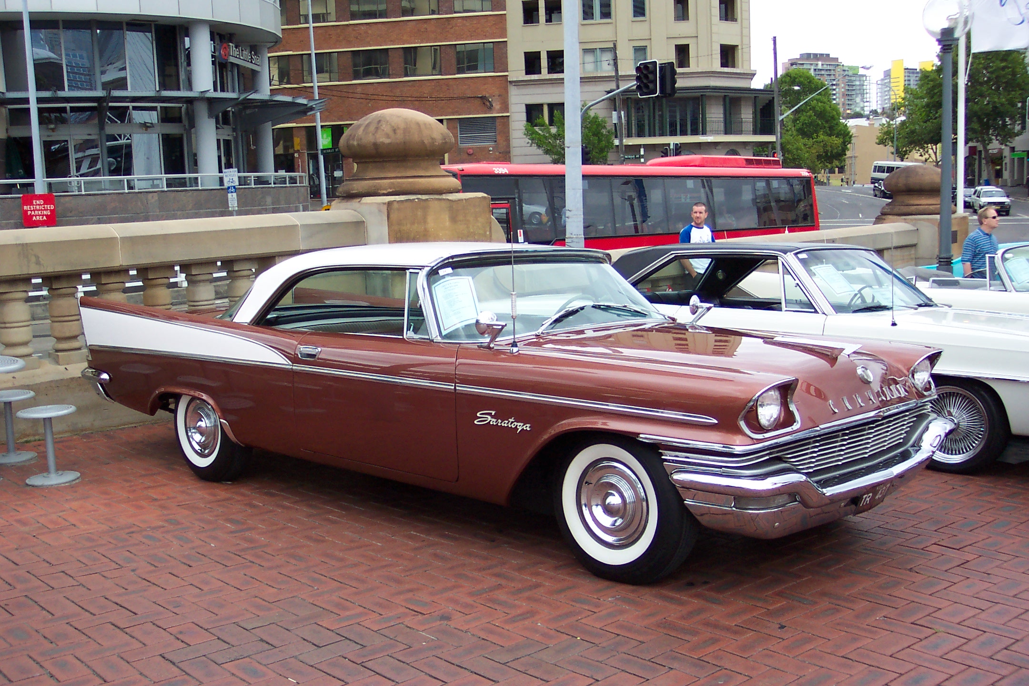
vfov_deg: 35.1
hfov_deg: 50.7
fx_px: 1086
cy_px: 343
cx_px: 514
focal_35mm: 38
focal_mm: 8
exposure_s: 1/700
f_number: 2.8
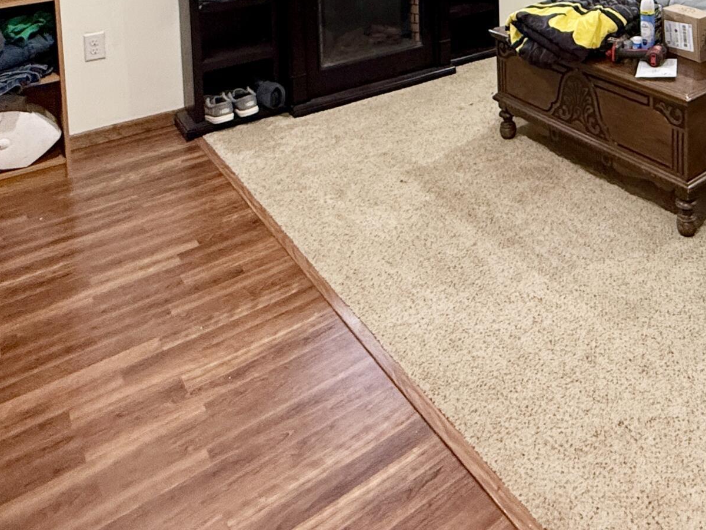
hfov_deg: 48.0
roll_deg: -0.3
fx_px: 714
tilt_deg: -4.7
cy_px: -117
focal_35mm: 35
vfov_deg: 32.9
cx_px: 615
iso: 250
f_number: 2.2
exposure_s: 1/60
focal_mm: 2.22
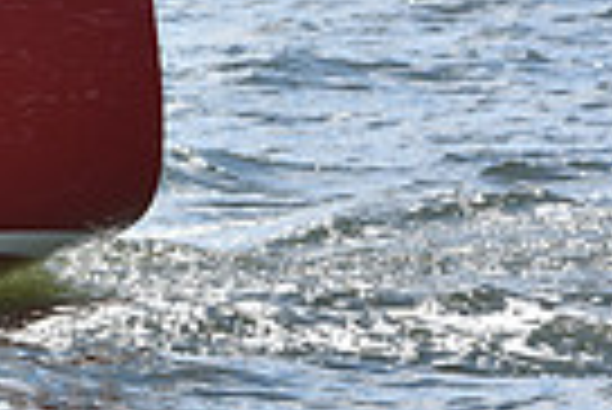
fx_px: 11572
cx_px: -612
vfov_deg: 2.0
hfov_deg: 3.0
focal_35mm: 680
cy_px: -200
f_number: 9
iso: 250
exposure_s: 1/800
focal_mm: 160
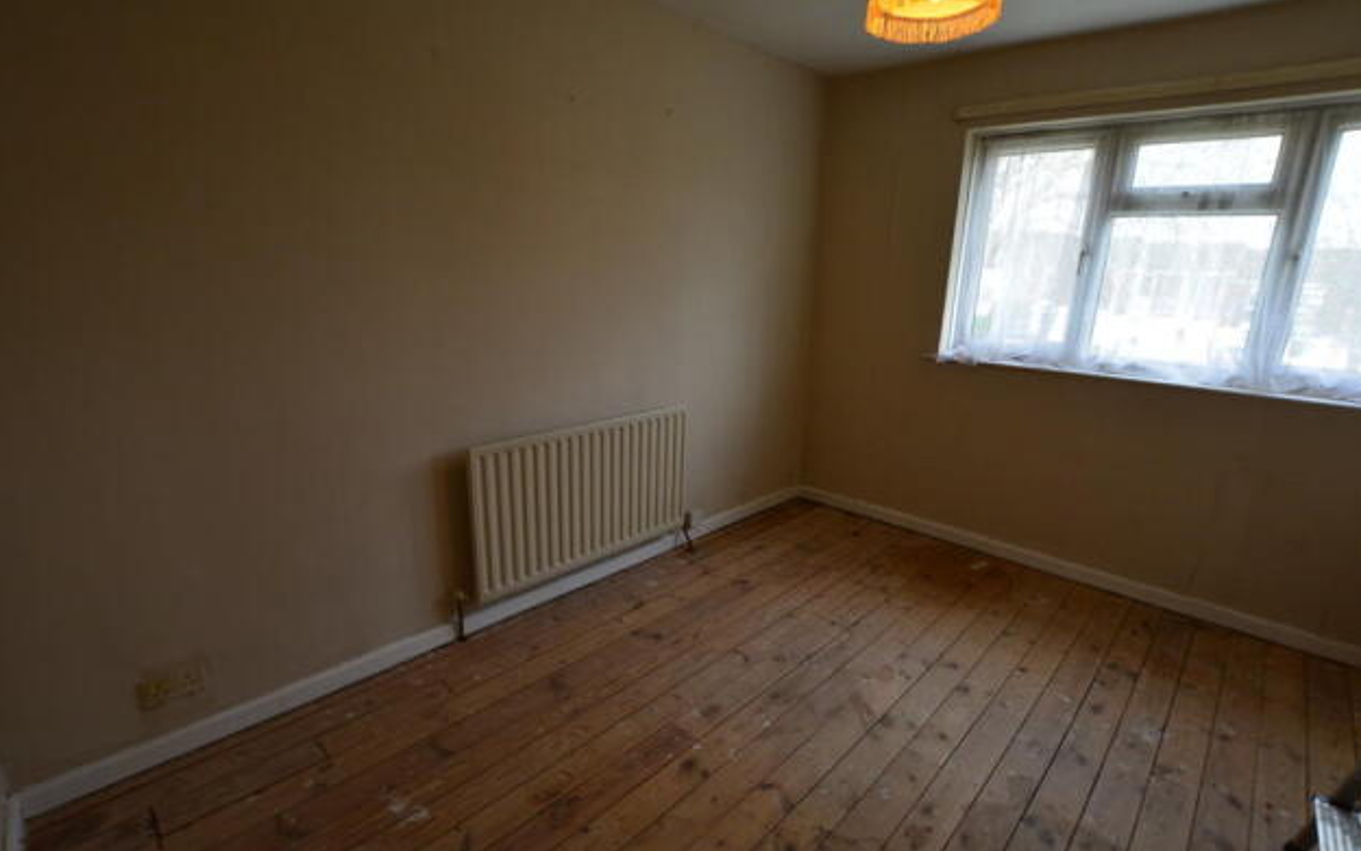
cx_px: 673
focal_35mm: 16
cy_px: 458
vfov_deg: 71.2
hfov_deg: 97.8
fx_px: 594
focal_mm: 10
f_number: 6.3
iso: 800
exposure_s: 1/15
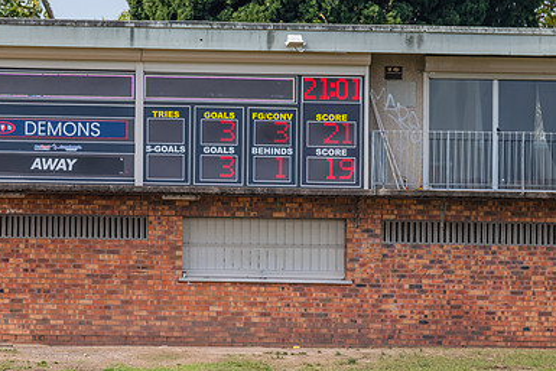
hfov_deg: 2.7
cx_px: 264
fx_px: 11649
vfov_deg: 1.8
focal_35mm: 754
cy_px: 165
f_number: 7.1
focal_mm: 500
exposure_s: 1/1600
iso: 800
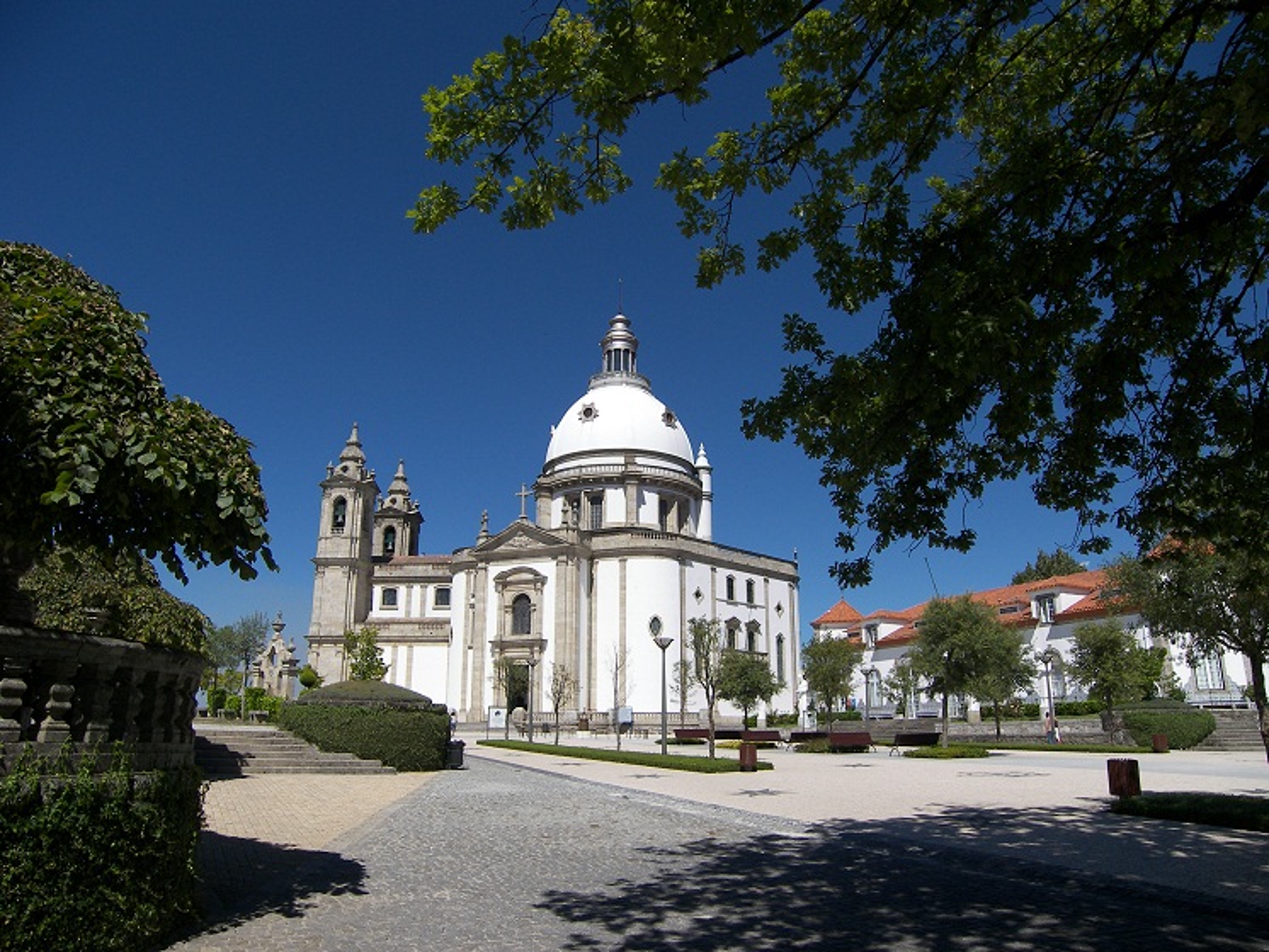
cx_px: 634
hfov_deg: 71.6
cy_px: 476
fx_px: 880
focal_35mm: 24
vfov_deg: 56.8
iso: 50
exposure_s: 1/1600
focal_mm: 5
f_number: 3.2
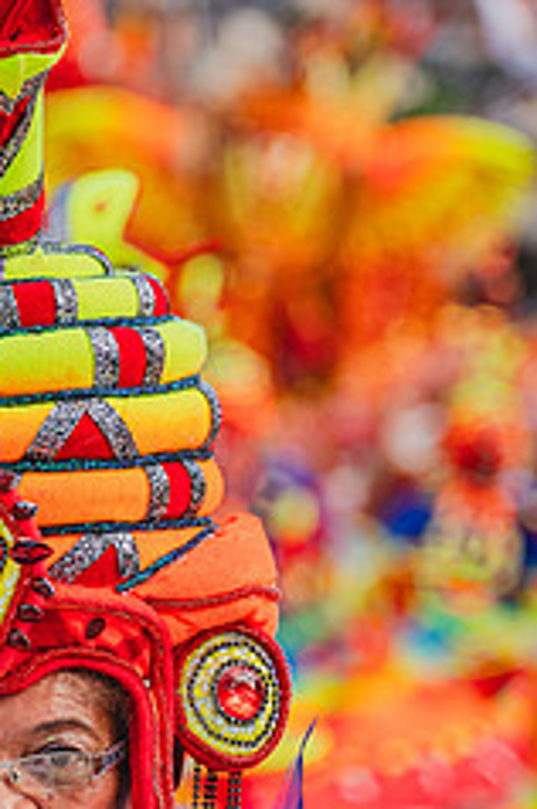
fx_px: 7652
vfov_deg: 6.1
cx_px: 80
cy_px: 462
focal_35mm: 341
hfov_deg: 4.0
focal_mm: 180
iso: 640
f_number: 5.6
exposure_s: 1/1600
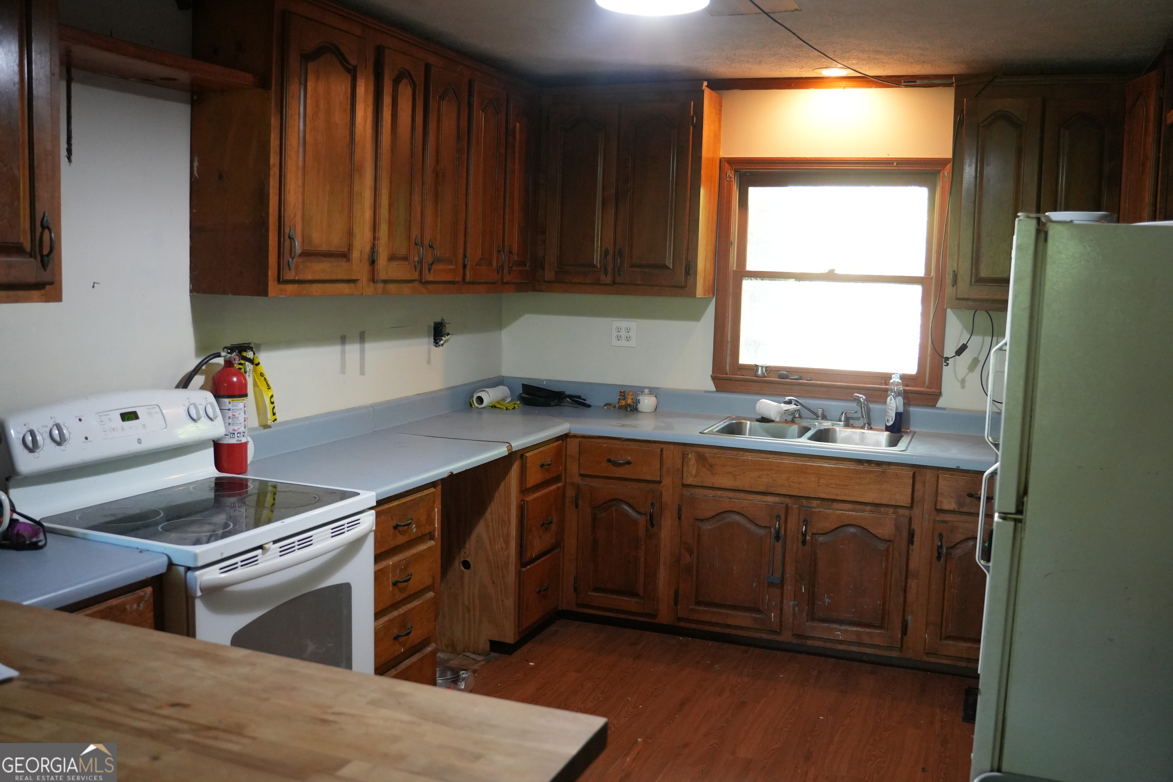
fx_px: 1041
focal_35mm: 32
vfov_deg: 41.2
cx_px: 586
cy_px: 391
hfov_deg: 58.8
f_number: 2.8
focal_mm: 21.3
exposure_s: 1/160
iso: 2500
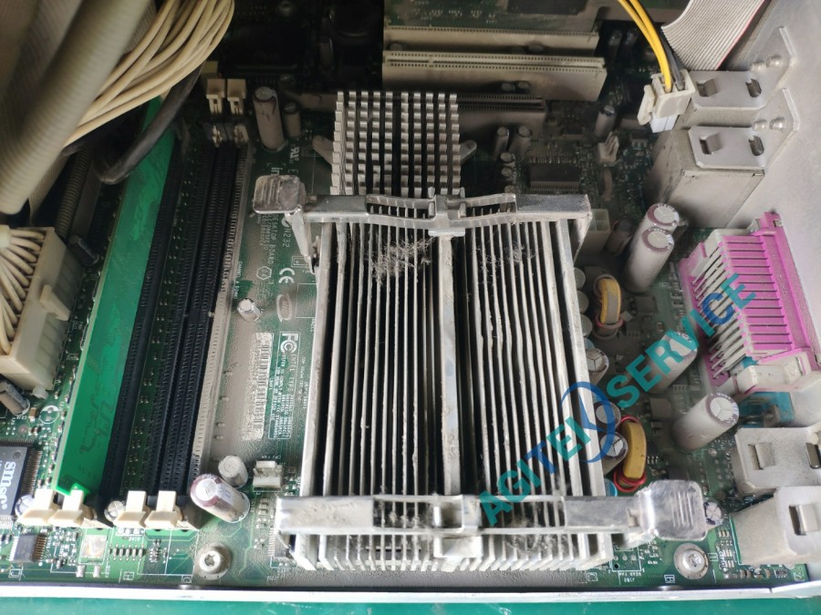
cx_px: 410
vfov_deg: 63.4
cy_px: 308
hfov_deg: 79.0
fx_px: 498
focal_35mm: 21
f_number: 1.8
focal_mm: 4.22
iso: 365
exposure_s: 1/50
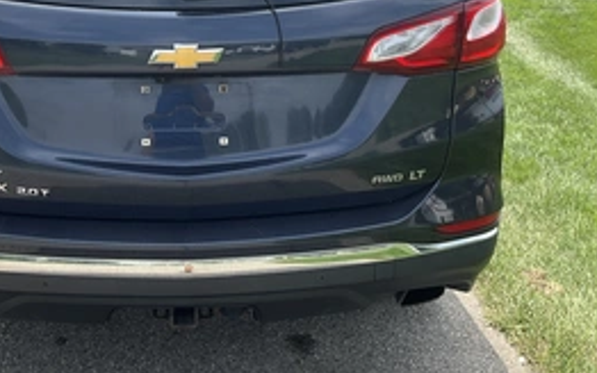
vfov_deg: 26.8
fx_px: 765
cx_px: 194
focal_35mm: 47
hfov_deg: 42.0
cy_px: 61
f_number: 1.8
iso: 25
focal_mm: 3
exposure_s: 1/674
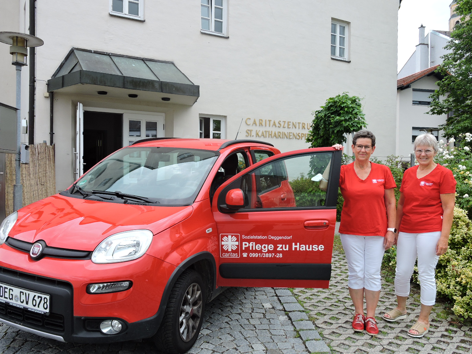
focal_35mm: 30
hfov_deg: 60.0
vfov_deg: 46.8
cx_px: 236
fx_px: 409
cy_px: 177
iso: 100
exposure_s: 1/250
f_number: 3.5
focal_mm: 5.4
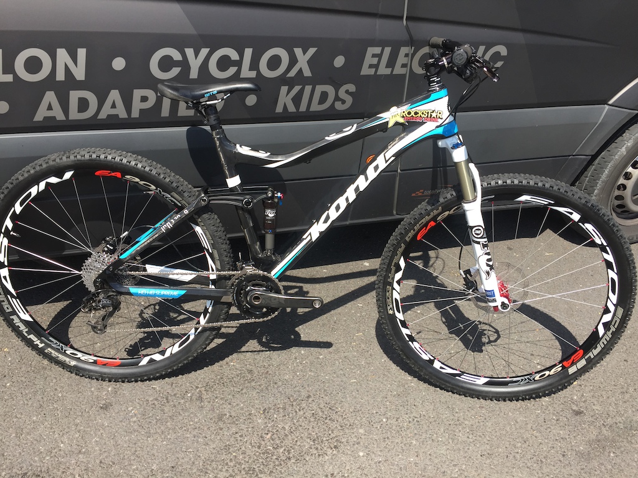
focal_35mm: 29
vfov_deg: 48.2
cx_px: 319
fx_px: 534
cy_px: 239
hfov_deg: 61.7
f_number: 2.2
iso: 32
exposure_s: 1/824
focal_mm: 4.15
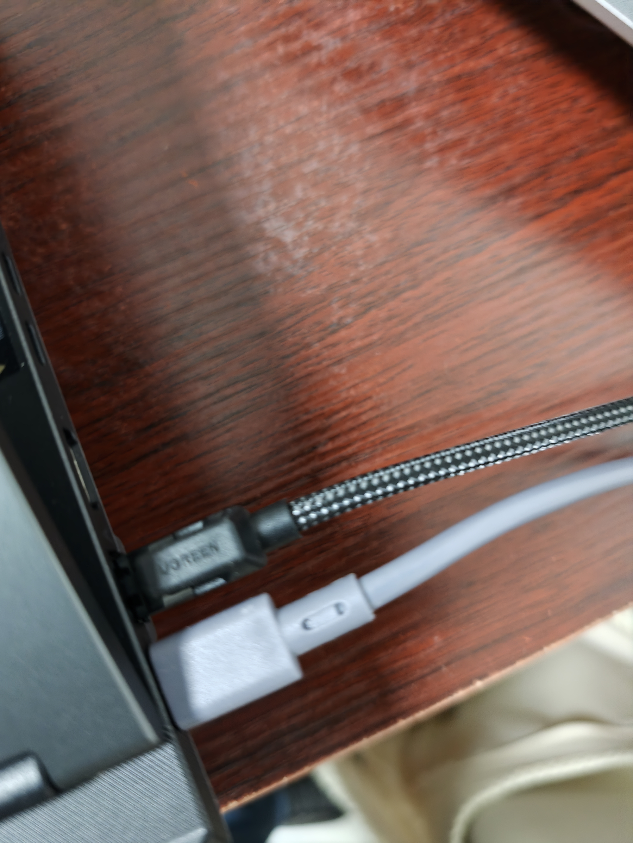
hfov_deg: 58.9
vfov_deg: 73.9
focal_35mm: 23
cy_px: 422
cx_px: 316
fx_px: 560
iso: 1600
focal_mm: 7.73
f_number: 1.5
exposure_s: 1/33
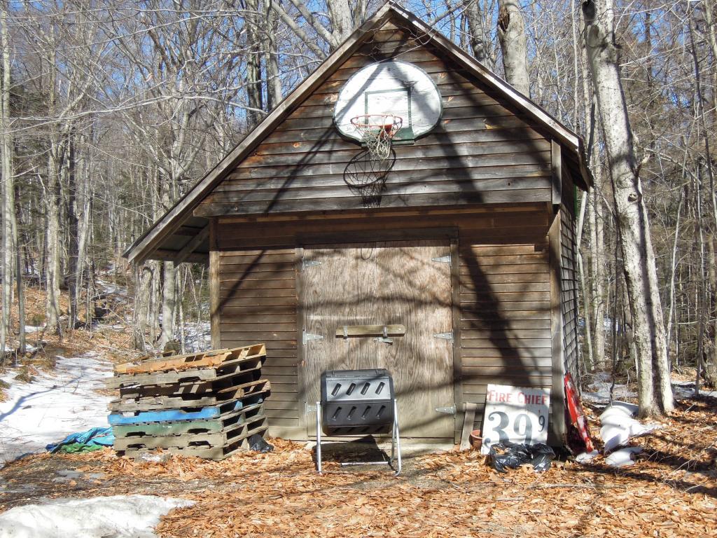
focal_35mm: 45
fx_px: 932
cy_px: 269
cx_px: 358
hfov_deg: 42.1
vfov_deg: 32.2
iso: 160
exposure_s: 1/800
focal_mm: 8.1
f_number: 3.5
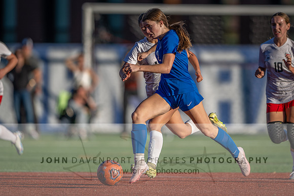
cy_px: 99
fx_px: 4582
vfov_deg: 2.5
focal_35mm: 561
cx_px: 163
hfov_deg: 3.7
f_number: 3.2
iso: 72
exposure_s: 1/1000
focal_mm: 400
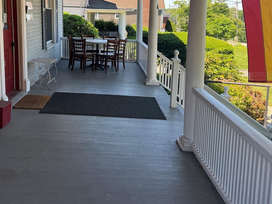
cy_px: 59
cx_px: 116
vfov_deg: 36.2
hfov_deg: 47.7
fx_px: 306
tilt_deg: -6.9
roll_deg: -2.7
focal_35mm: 39
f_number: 1.78
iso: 80
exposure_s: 1/651
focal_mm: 6.76
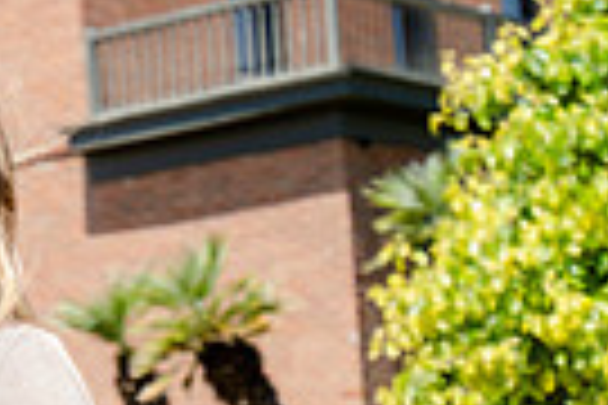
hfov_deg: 13.4
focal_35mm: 150
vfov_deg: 9.1
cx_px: -41
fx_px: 2533
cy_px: 250
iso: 50
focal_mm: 35
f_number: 4
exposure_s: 1/250
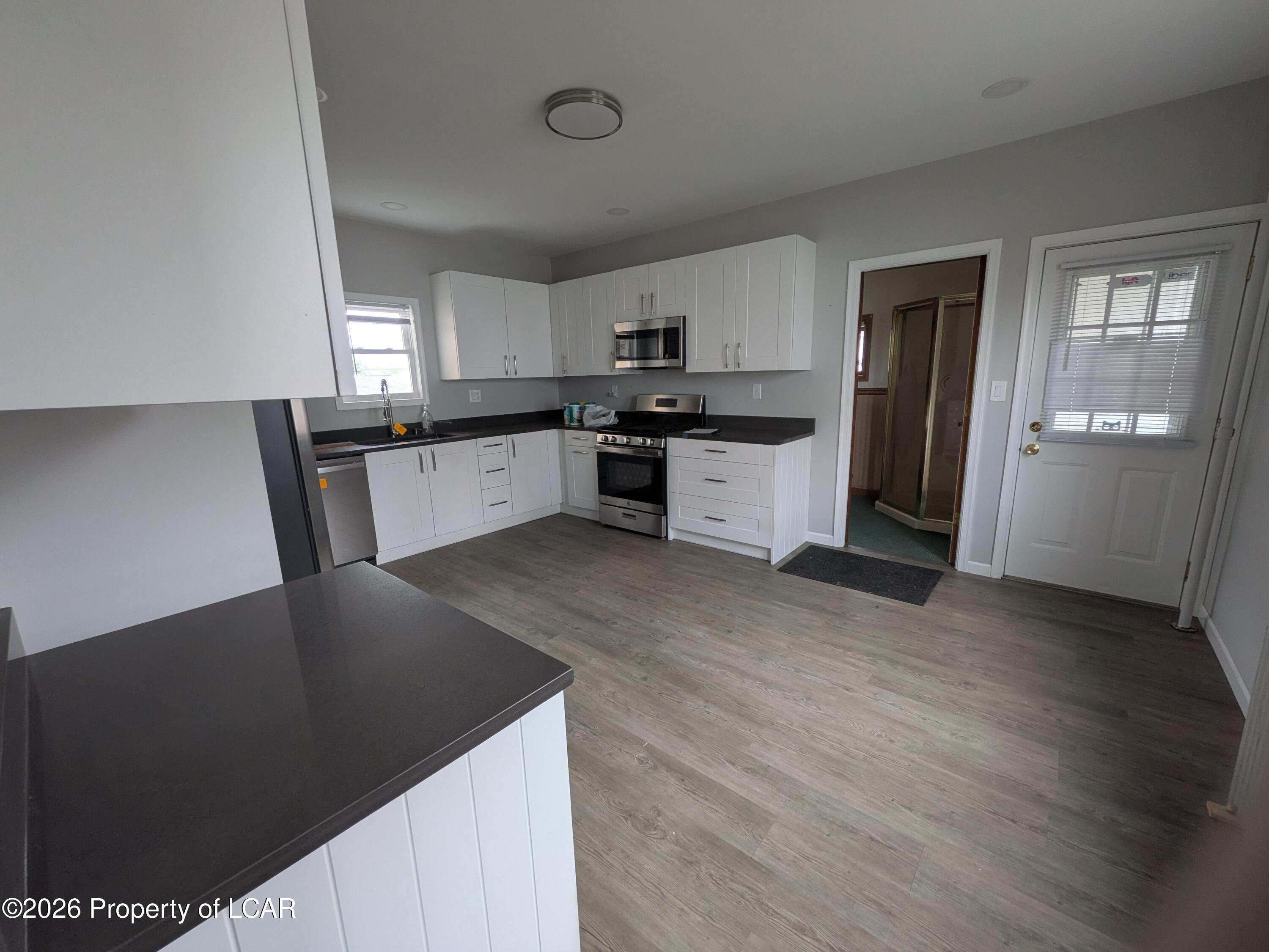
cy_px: 476
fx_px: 513
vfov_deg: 85.7
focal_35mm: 14
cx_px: 634
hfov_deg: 102.1
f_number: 2.2
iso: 107
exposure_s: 1/120
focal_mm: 1.83
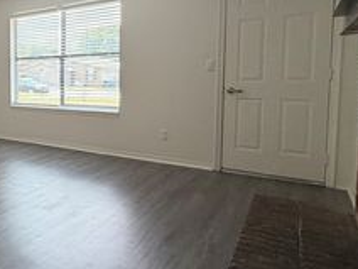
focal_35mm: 33
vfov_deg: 42.6
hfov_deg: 45.9
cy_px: 99
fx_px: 341
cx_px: -5
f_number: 2.2
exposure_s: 1/120
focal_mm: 2.22
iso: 160
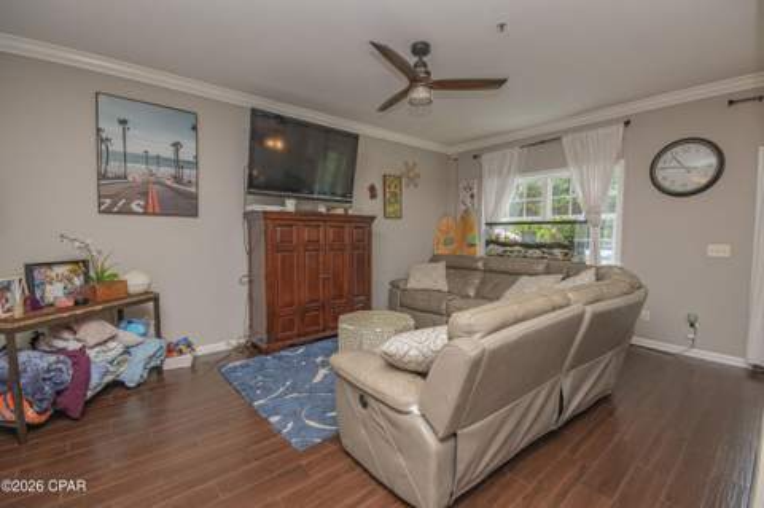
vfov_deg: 77.2
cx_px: 382
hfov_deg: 100.4
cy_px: 254
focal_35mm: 15
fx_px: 318
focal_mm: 10
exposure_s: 1/60
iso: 800
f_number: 11
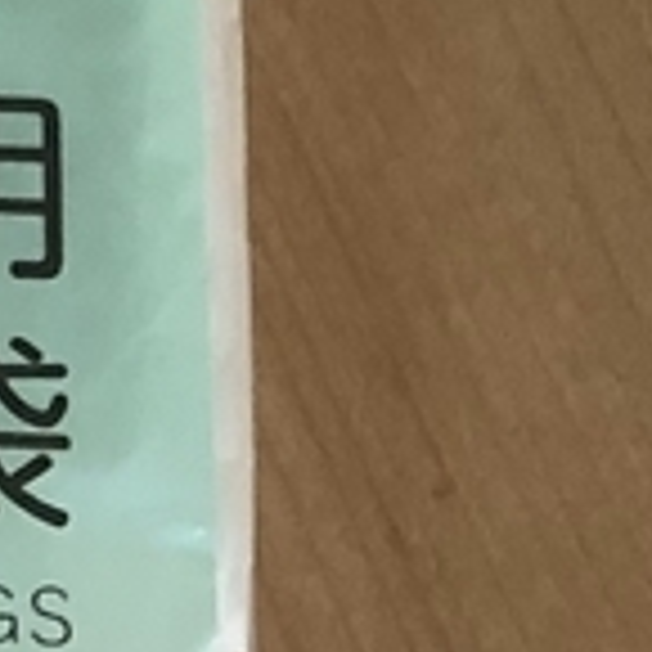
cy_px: -922
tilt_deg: -79.2
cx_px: -895
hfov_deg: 7.9
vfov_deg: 7.9
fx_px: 4368
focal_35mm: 205
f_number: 1.8
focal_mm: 3.99
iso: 64
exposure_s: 1/15
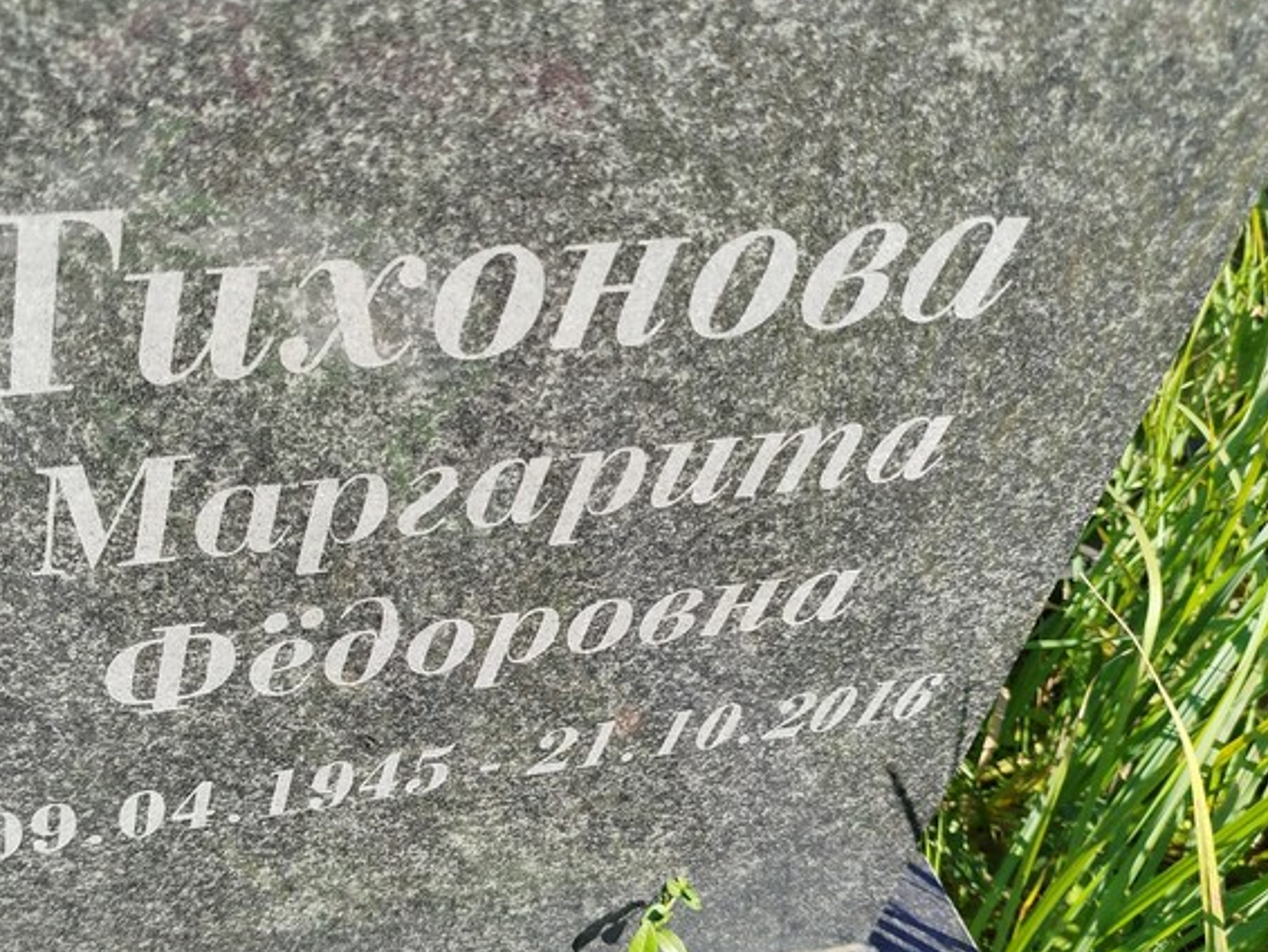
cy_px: 604
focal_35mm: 34
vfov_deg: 41.5
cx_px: 487
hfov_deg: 53.4
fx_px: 1246
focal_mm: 5.31
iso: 50
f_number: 1.7
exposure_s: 1/515
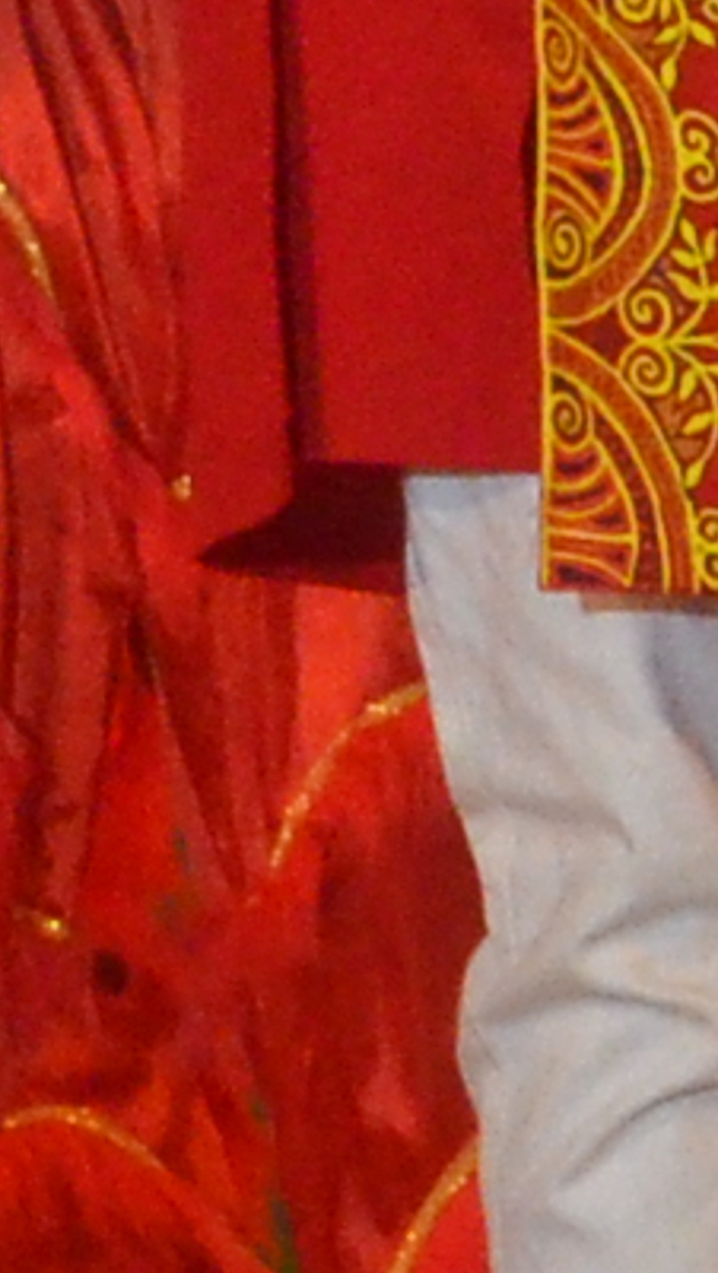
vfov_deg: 3.9
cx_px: 187
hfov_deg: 2.2
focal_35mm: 549
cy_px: -749
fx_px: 18554
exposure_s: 1/200
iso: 2500
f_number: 13
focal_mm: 38
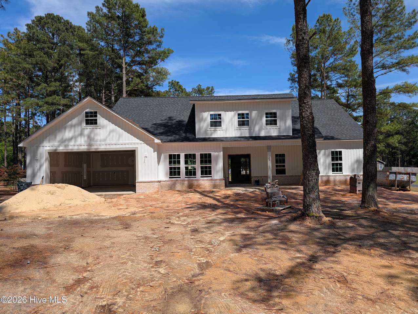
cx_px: 209
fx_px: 290
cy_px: 157
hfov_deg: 71.5
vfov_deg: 56.9
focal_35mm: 24
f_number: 1.68
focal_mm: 6.9
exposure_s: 1/1783
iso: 22
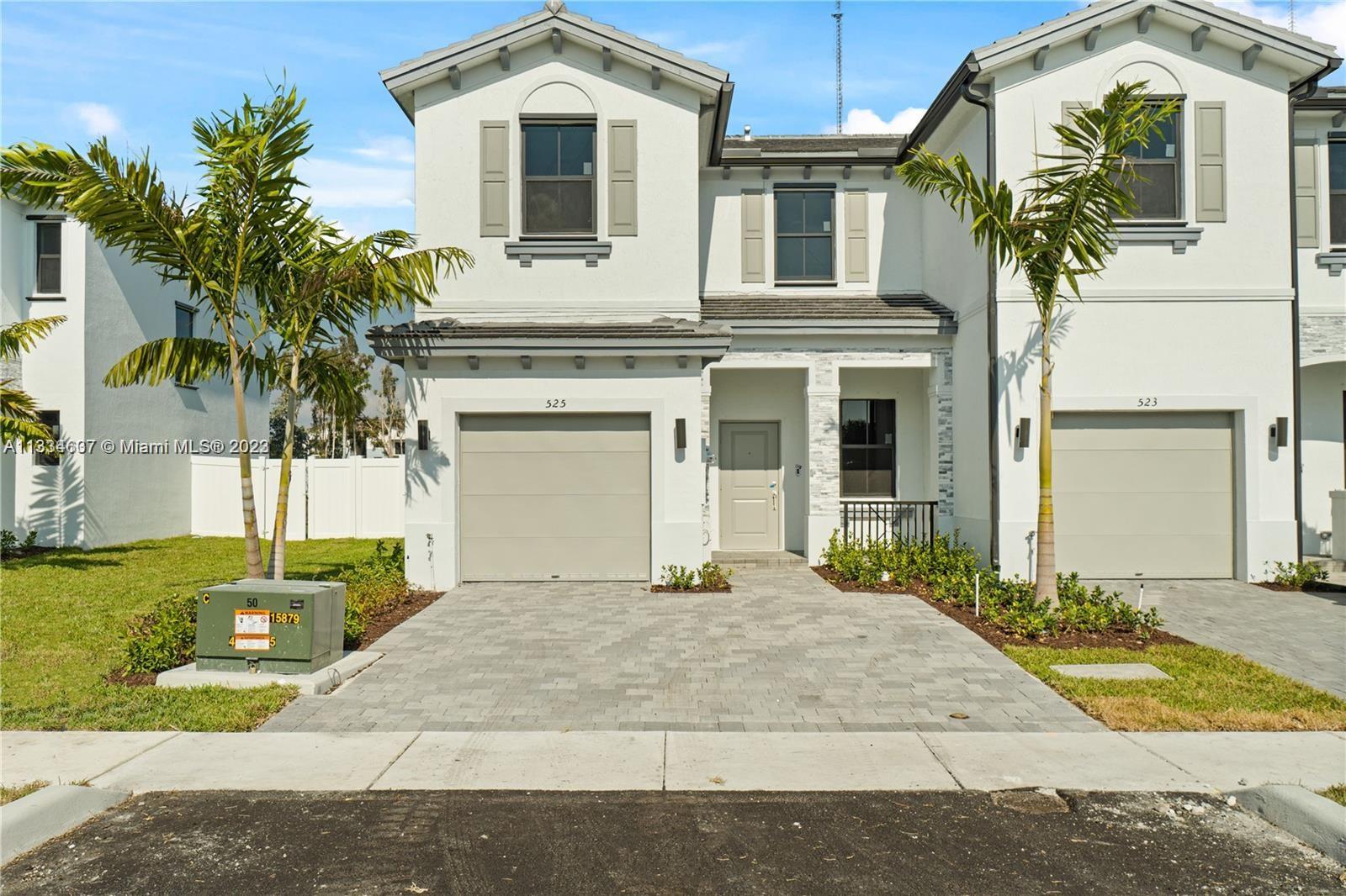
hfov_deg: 67.4
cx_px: 673
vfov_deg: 47.9
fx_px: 1009
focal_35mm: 27
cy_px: 448
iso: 160
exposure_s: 1/200
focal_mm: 18
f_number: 8
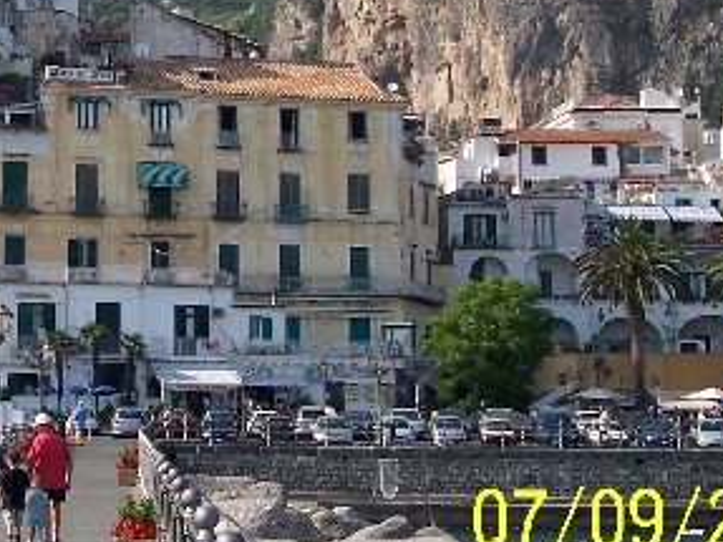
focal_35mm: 106
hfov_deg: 18.0
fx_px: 2213
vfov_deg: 13.7
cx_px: -45
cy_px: -48
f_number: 4.8
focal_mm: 8
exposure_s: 1/700
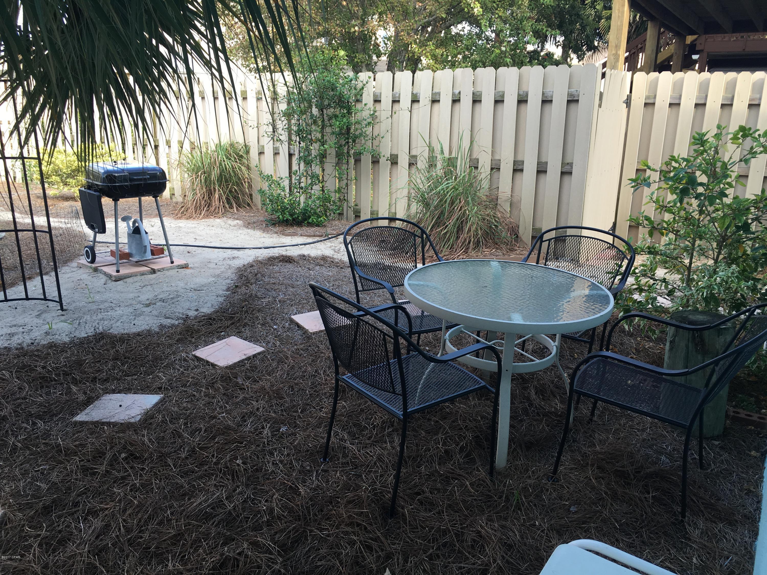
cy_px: 288
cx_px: 384
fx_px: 643
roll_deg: -0.8
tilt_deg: -14.0
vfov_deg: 48.2
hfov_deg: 61.7
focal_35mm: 29
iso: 25
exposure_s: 1/120
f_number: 2.2
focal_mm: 4.15
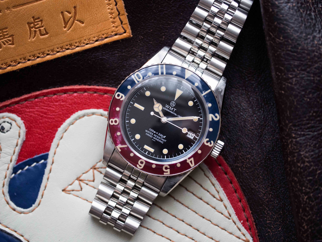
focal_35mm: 90
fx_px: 837
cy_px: 121
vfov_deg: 16.4
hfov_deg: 21.8
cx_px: 161
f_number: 3.5
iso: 800
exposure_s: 1/125
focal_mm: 45
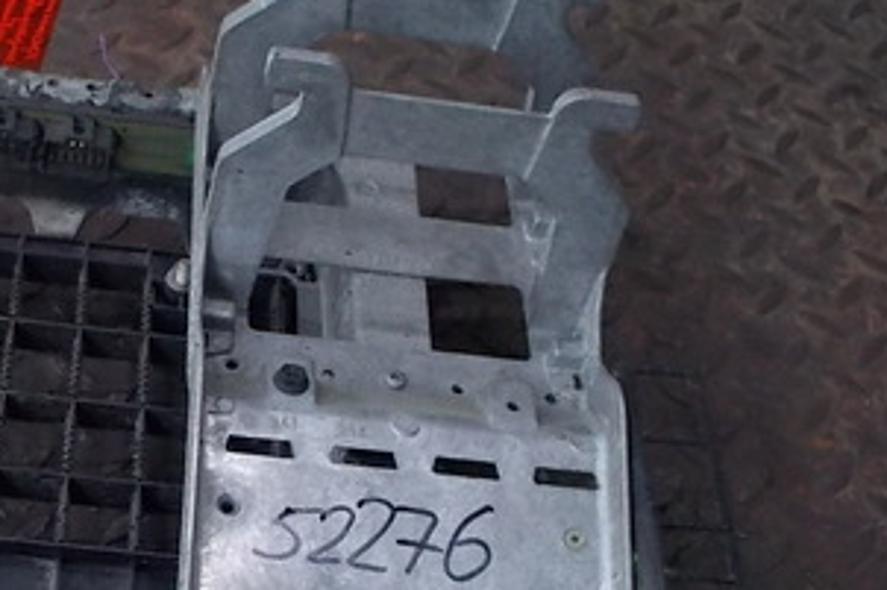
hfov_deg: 30.5
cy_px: 408
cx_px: 153
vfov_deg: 21.1
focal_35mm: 64
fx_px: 1576
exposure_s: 1/25
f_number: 3.3
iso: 200
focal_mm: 4.1
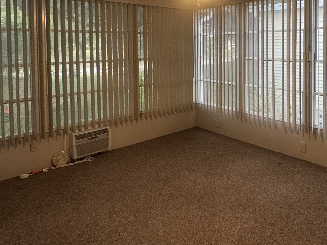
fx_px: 283
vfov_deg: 44.6
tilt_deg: -1.9
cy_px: 51
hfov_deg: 58.8
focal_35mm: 30
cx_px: 214
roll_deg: +0.4
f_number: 2.2
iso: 250
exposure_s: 1/60
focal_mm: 2.22
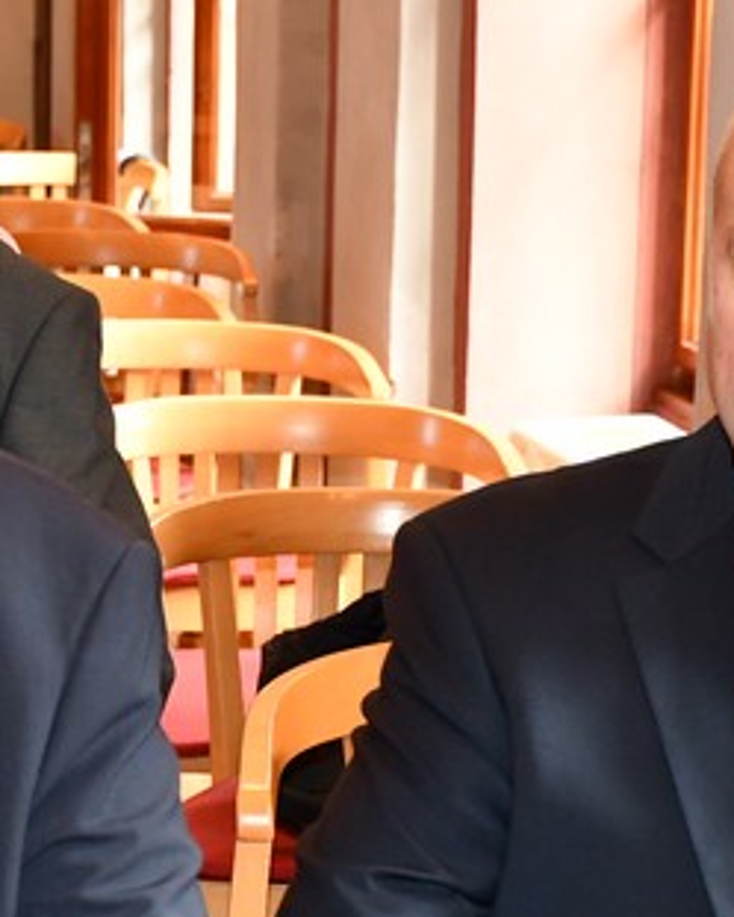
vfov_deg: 13.8
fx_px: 3773
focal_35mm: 139
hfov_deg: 11.1
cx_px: 259
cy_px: 789
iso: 1400
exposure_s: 1/60
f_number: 4
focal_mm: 30
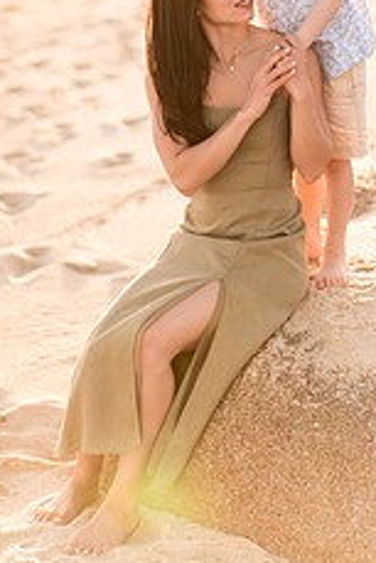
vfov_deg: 17.6
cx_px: 258
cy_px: 47
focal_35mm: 114
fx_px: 1783
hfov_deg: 12.0
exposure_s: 1/3200
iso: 100
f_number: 1.6
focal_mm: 58
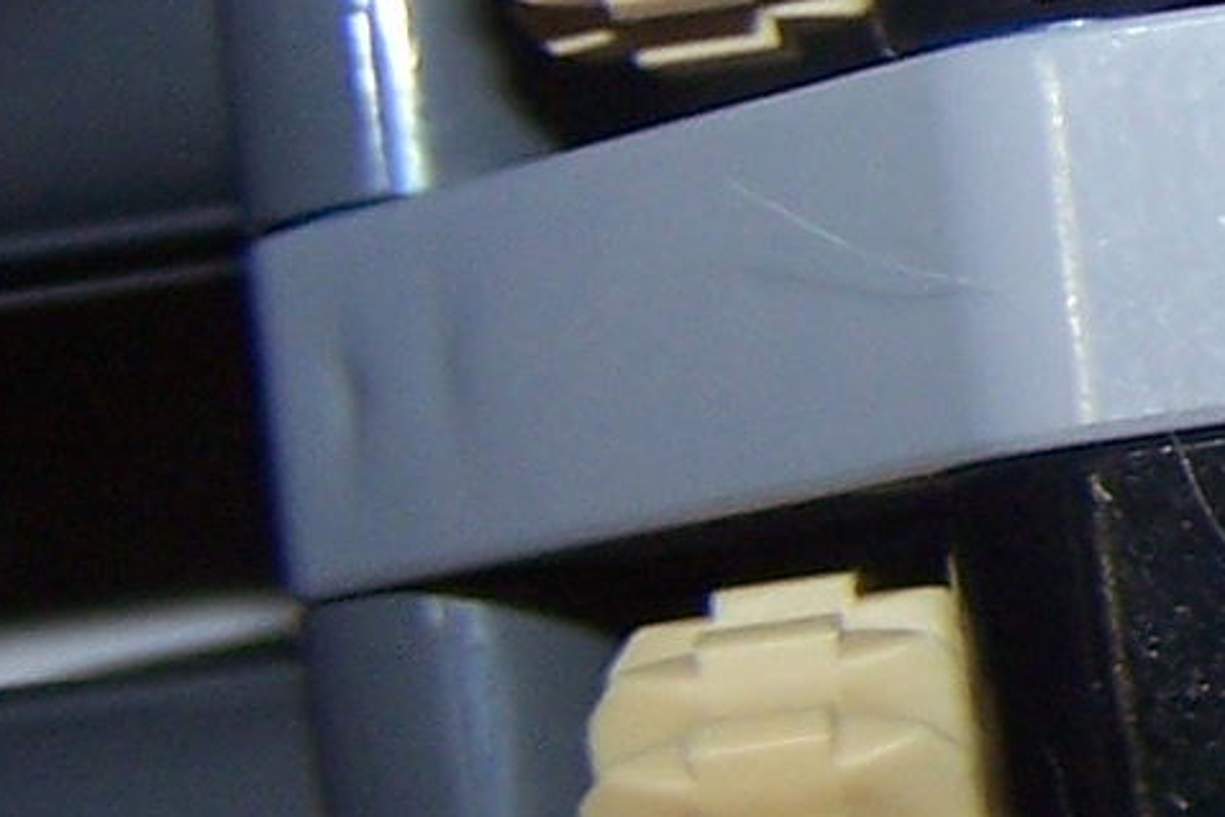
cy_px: 64
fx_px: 7250
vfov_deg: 6.4
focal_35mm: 213
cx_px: 2896
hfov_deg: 8.8
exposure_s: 1/60
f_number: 2.8
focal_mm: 6.3
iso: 80
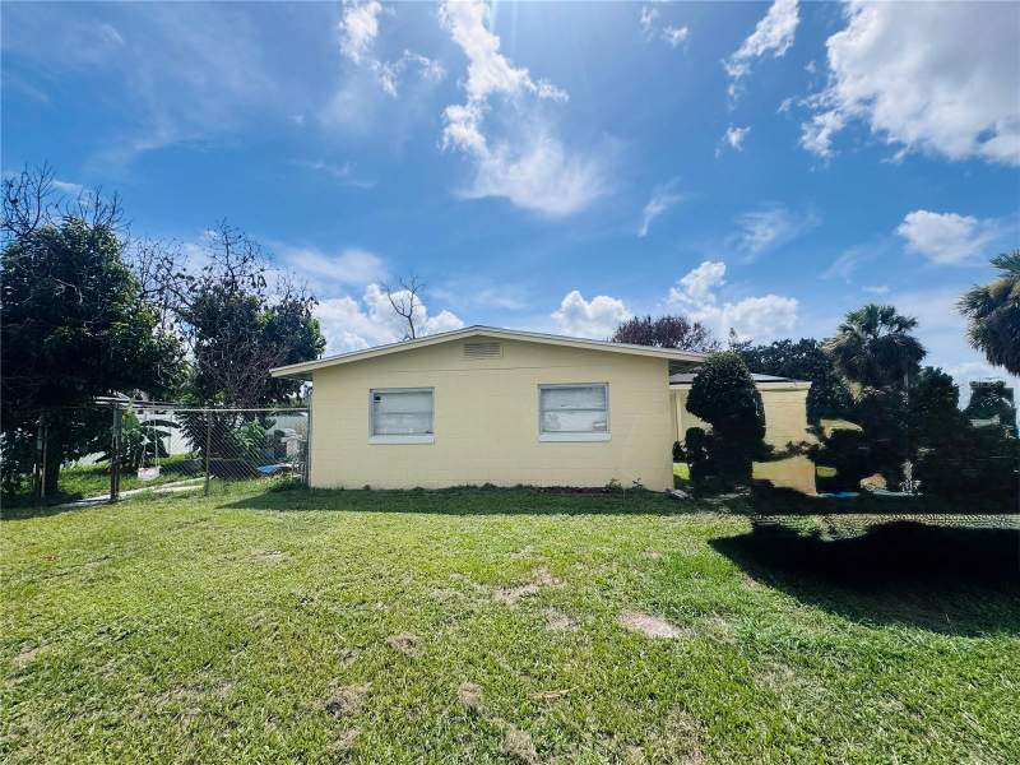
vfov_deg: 85.7
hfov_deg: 102.1
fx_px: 413
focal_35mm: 14
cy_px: 382
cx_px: 510
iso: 50
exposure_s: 1/3546
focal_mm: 2.22
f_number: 2.2
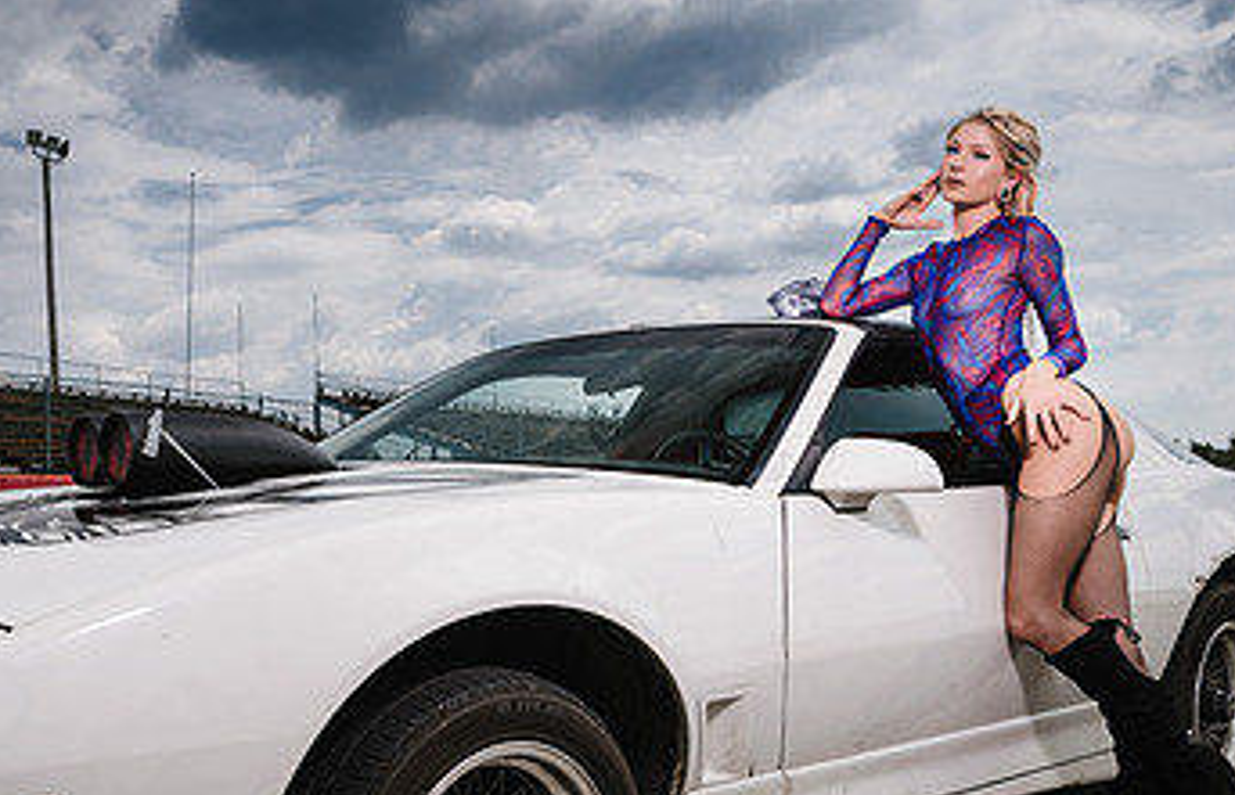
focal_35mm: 41
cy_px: 469
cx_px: 457
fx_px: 1392
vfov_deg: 31.8
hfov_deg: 47.4
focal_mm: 24
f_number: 5.6
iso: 40
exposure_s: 1/200
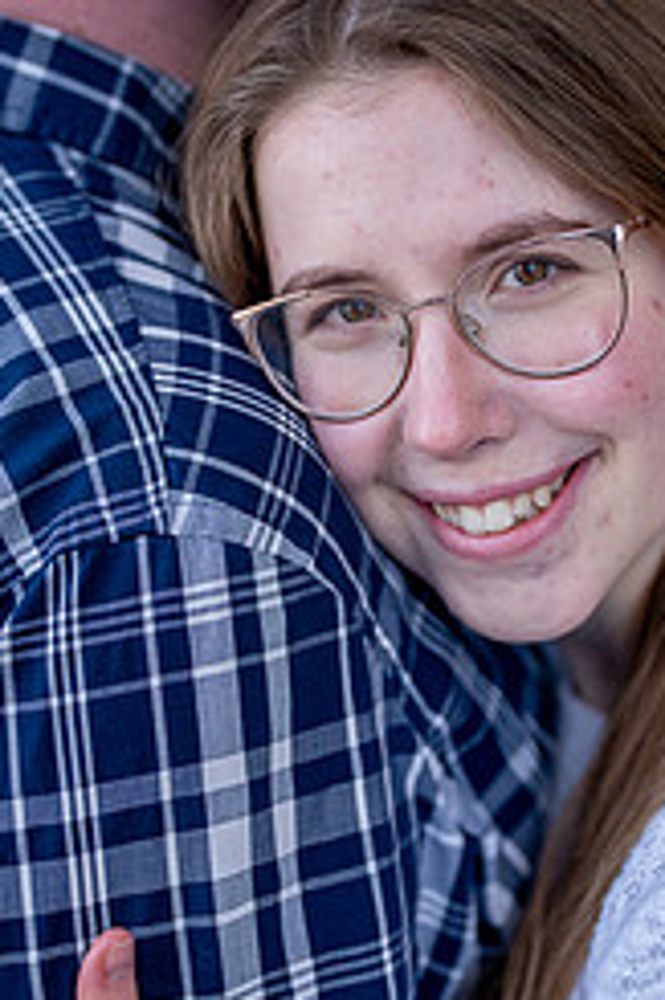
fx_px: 2553
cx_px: 310
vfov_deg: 22.2
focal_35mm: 92
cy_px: 527
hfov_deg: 14.8
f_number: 1.8
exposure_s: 1/6400
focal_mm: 50
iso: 1250
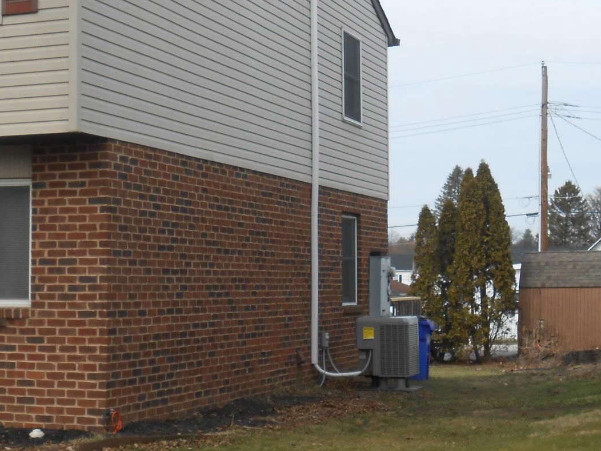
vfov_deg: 19.9
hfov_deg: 26.1
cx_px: 188
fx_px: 1285
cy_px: 217
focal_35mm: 74
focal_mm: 6.8
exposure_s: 1/400
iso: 80
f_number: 4.2
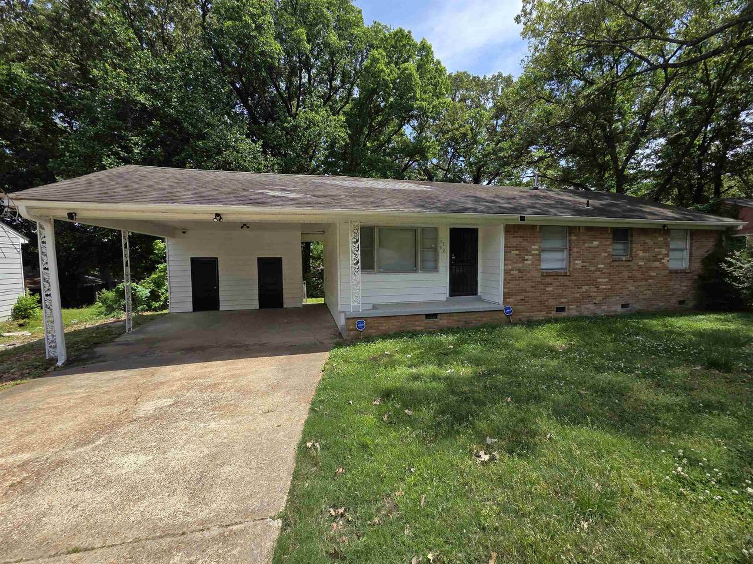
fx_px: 283
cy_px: 282
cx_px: 376
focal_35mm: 13
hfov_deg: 106.2
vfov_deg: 89.9
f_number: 2.2
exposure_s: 1/1391
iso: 50
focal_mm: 2.2
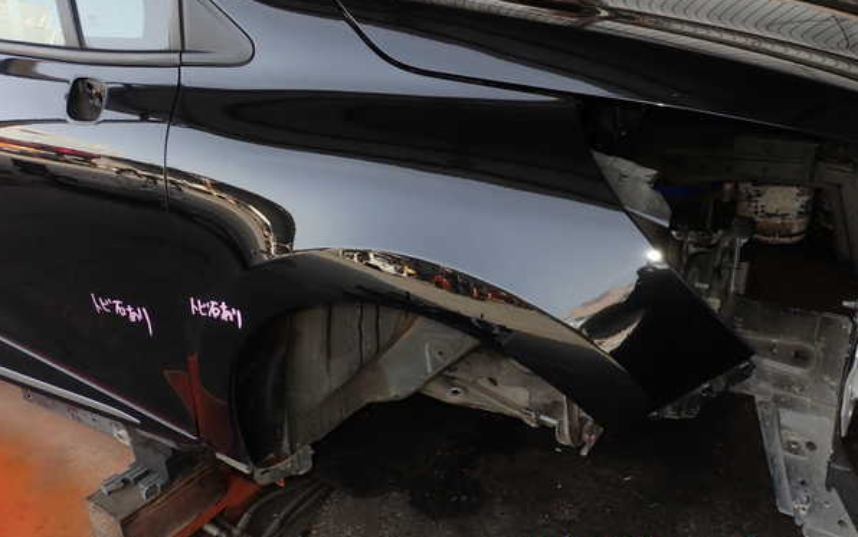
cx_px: 429
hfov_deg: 59.6
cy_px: 249
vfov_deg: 39.4
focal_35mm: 32
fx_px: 749
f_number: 3.2
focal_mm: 5.4
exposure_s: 1/100
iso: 100
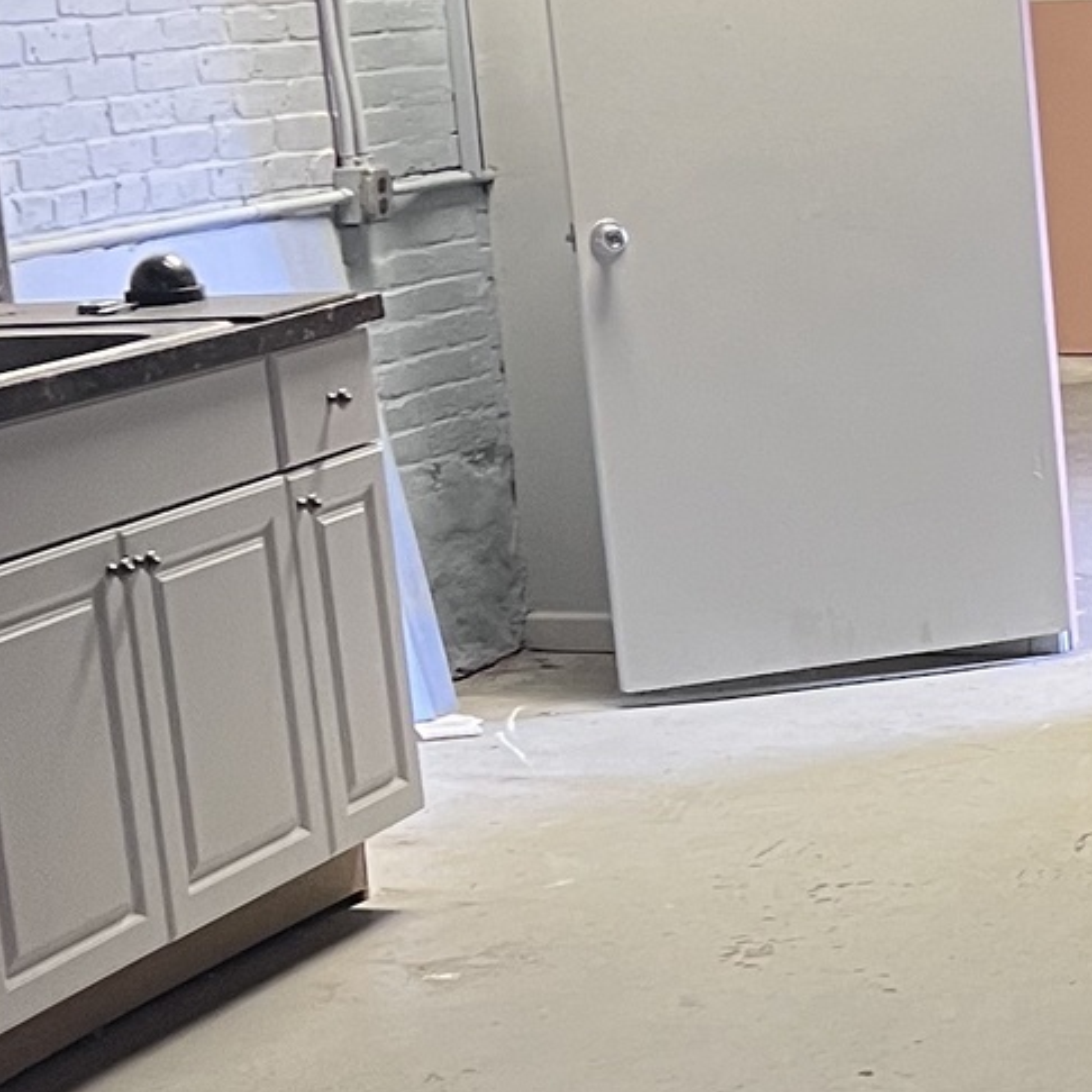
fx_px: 3890
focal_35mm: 109
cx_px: 1519
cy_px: 706
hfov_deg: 15.1
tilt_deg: -10.7
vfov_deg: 16.0
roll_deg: +3.5
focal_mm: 5.7
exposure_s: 1/60
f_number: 1.5
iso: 250
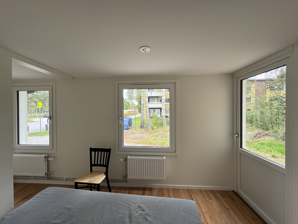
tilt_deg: -0.7
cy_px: 112
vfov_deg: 85.7
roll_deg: +0.6
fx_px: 121
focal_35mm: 14
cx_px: 149
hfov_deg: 102.1
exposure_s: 1/99
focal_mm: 2.22
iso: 50
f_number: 2.2
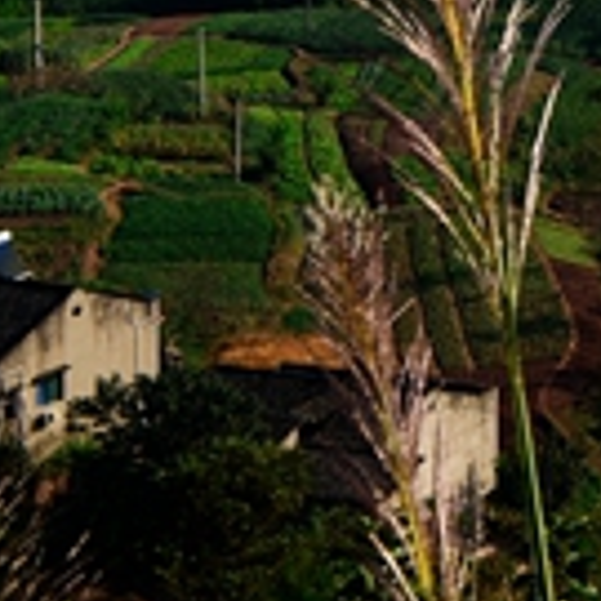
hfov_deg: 7.2
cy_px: -826
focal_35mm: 206
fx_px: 4046
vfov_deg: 7.9
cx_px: 2021
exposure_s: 1/320
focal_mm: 32
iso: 100
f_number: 10
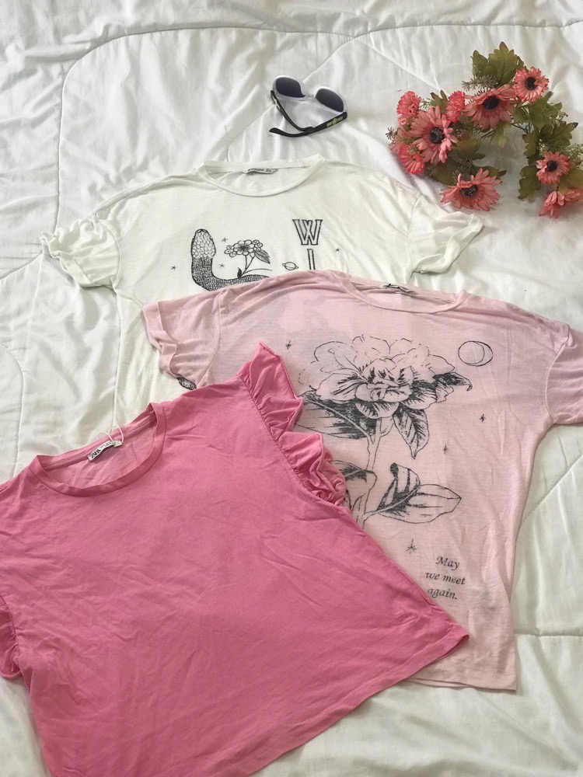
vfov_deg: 33.8
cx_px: 292
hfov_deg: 25.7
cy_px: 388
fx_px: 1280
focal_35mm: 57
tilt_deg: -49.9
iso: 50
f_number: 2.8
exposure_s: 1/50
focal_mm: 6.6
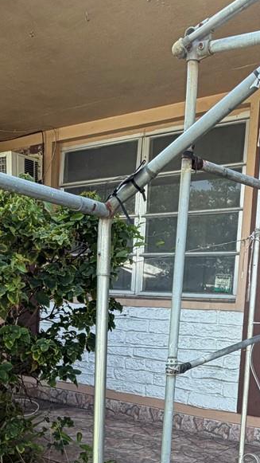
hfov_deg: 28.1
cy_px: 383
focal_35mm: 42
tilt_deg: -4.3
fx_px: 515
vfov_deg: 45.4
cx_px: 177
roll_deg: -3.3
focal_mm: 2.22
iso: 40
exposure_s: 1/189
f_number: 2.2
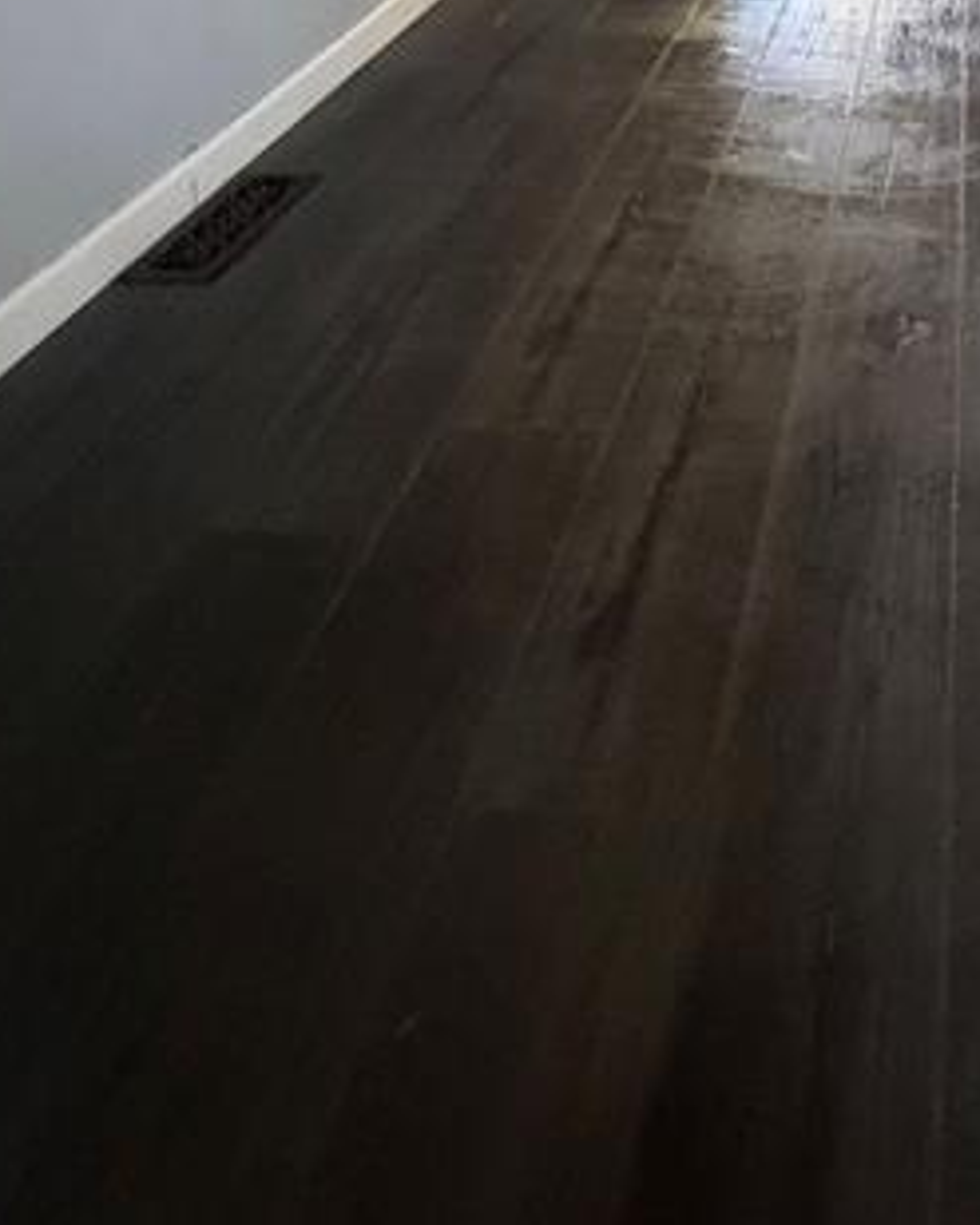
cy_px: -258
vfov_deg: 38.5
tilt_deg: -9.7
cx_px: 897
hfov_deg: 39.9
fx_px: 1233
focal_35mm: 34
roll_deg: +1.9
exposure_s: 1/40
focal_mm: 2.22
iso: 1600
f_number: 2.2
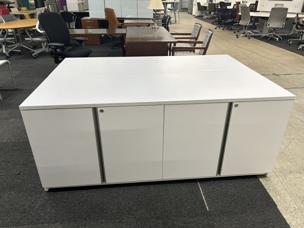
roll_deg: +0.4
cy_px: 114
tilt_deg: -27.1
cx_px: 152
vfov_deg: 53.1
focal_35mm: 26
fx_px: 228
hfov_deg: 67.3
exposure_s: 1/60
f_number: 1.5
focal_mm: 5.7
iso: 100
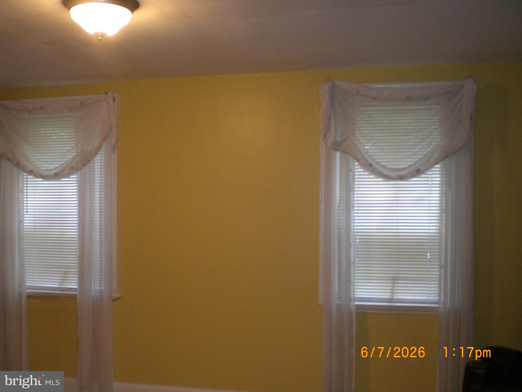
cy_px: 196
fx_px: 573
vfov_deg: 37.7
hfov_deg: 49.0
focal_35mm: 38
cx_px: 261
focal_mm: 6.3
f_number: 3.1
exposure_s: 1/30
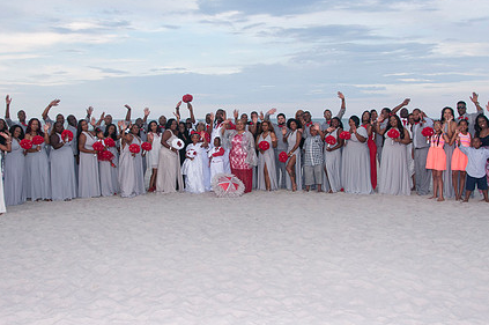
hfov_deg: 51.9
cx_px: 222
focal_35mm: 37
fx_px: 502
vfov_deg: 35.8
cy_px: 141
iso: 400
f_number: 5.6
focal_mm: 18
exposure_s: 1/250
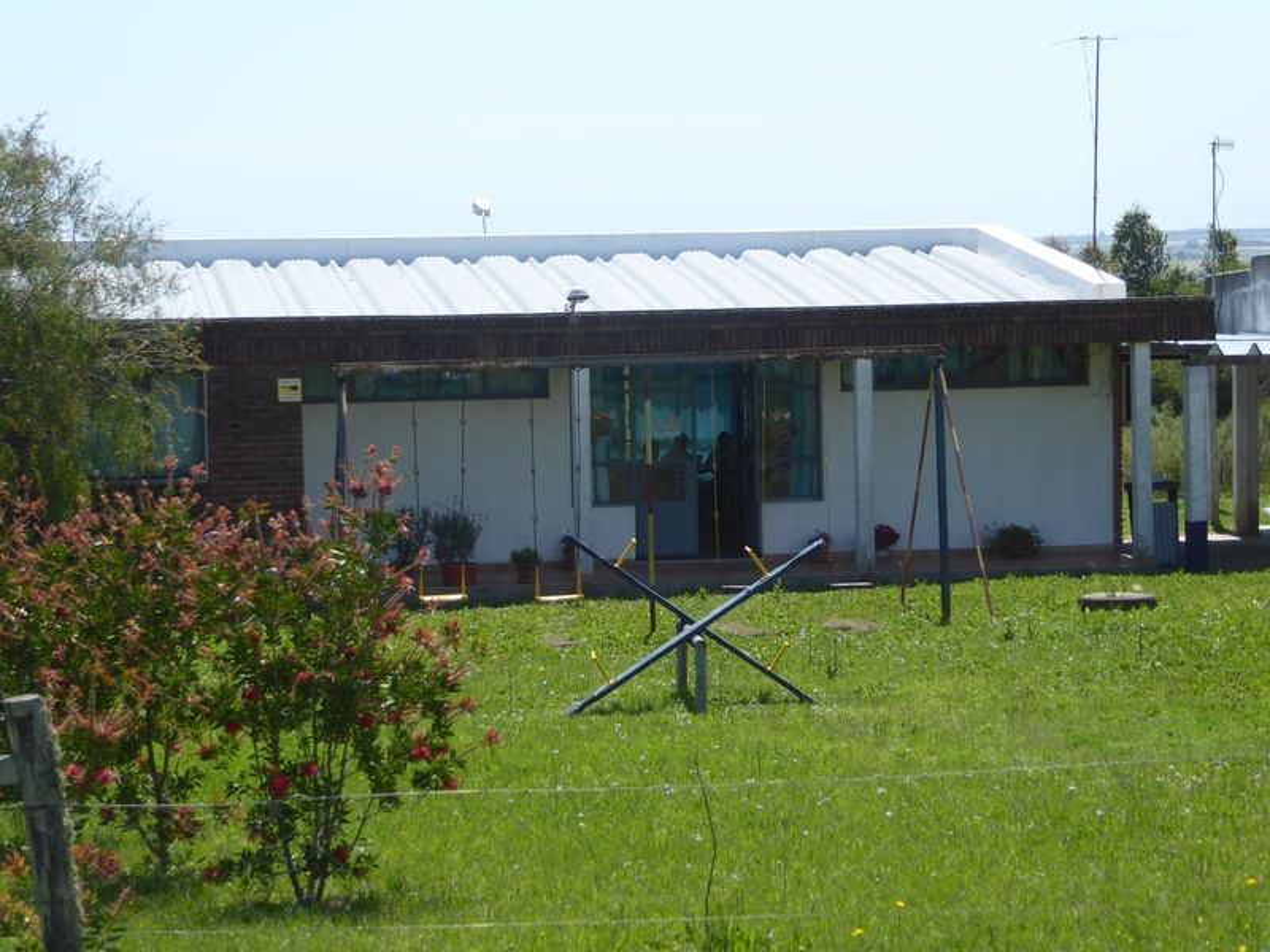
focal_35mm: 117
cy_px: 476
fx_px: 4293
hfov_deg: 16.8
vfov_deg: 12.7
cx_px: 635
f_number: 5.1
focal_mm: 19
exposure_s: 1/320
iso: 80
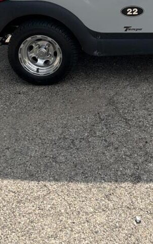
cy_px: -37
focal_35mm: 69
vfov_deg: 26.9
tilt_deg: -14.3
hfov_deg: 18.7
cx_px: 131
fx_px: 460
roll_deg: +1.5
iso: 50
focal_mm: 5.7
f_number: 1.5
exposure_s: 1/3968
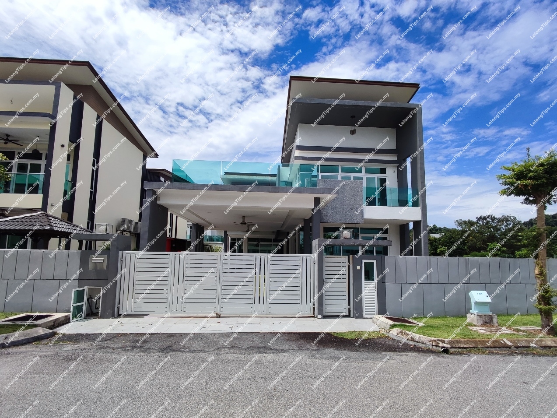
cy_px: 209
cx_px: 278
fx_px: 257
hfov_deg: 94.5
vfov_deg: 78.1
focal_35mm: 16
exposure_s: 1/2088
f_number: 2.2
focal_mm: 1.65
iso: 50
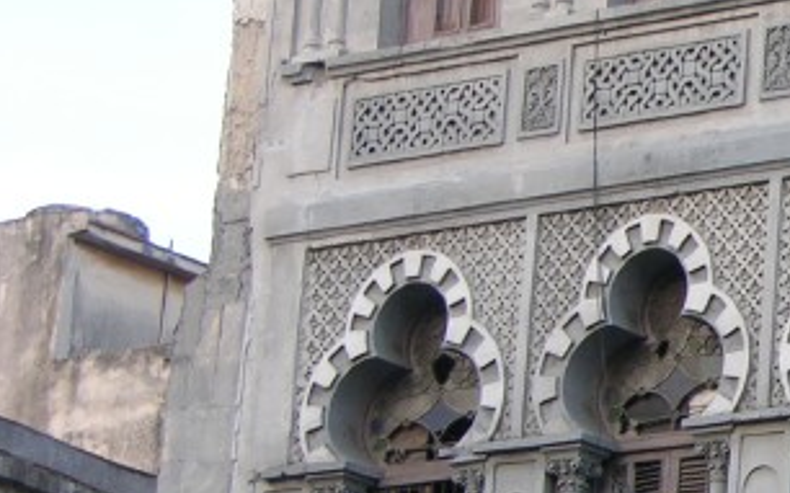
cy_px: 441
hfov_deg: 9.2
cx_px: 1293
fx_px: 4735
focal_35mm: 220
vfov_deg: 6.0
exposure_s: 1/42.4
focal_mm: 15.7
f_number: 3.2
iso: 50
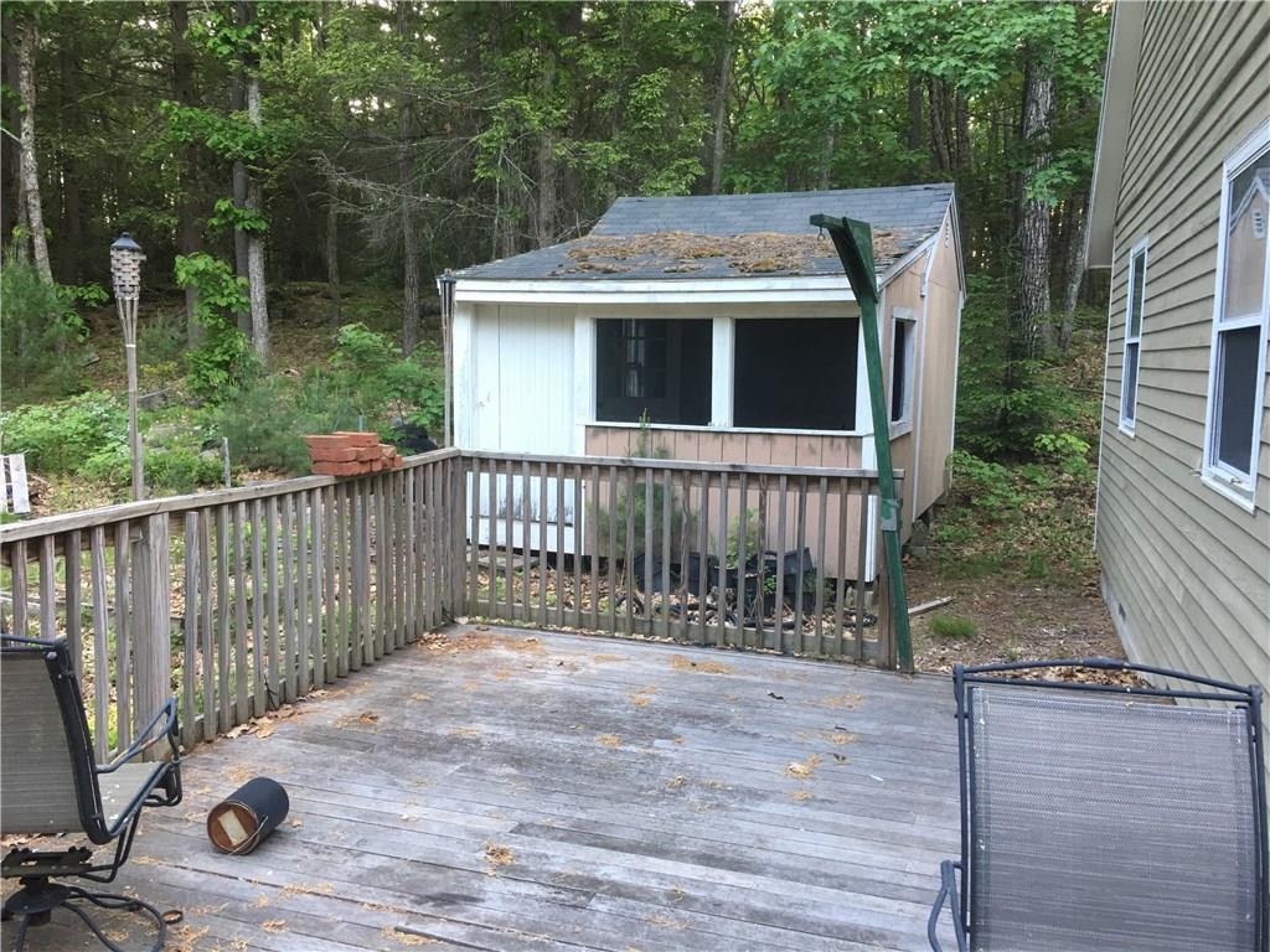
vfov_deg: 48.2
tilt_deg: -4.9
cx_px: 635
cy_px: 476
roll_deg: -1.2
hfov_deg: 61.7
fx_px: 1064
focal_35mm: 29
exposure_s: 1/15
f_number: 2.2
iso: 32
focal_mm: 4.15
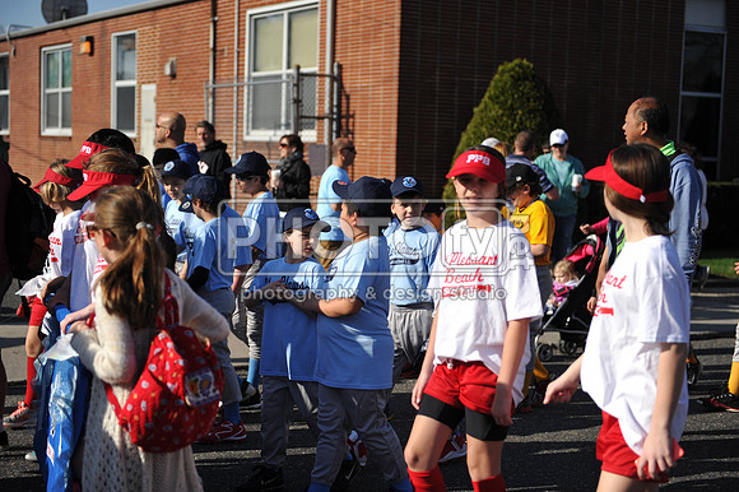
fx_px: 1272
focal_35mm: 62
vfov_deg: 21.9
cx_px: 370
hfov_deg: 32.4
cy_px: 246
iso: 400
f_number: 2.8
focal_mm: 62
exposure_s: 1/8000
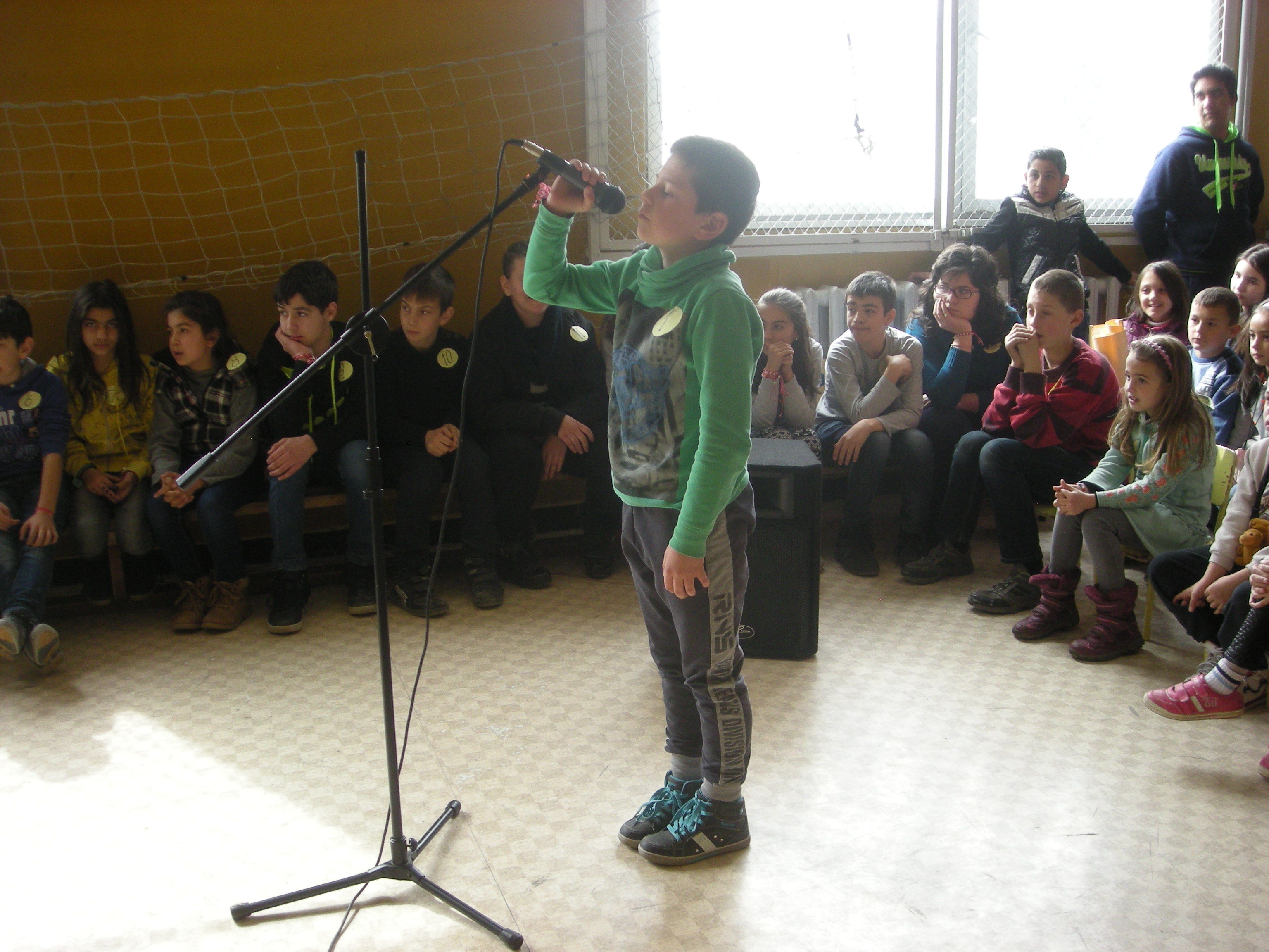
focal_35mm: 35
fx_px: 1283
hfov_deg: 52.6
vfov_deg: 40.7
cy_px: 476
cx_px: 634
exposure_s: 1/45.1
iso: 124
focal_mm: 5.7
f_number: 2.8
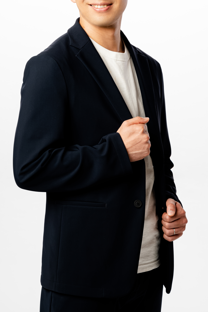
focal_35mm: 141
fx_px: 1222
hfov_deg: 9.7
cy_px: 103
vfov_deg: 14.5
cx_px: 104
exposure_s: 1/125
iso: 200
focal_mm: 100
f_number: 11
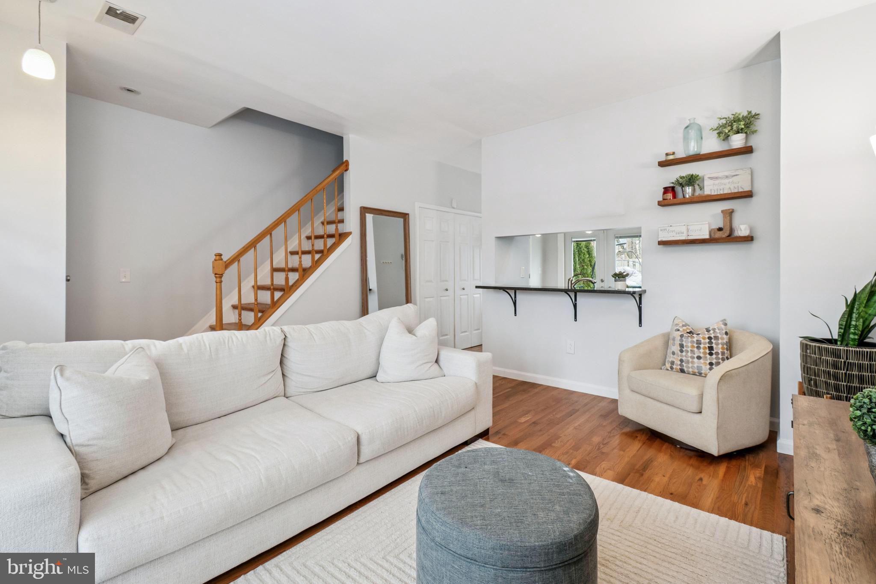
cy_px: 292
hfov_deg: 100.4
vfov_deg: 77.3
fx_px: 365
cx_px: 438
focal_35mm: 15
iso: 400
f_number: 8
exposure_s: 1/13
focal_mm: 10
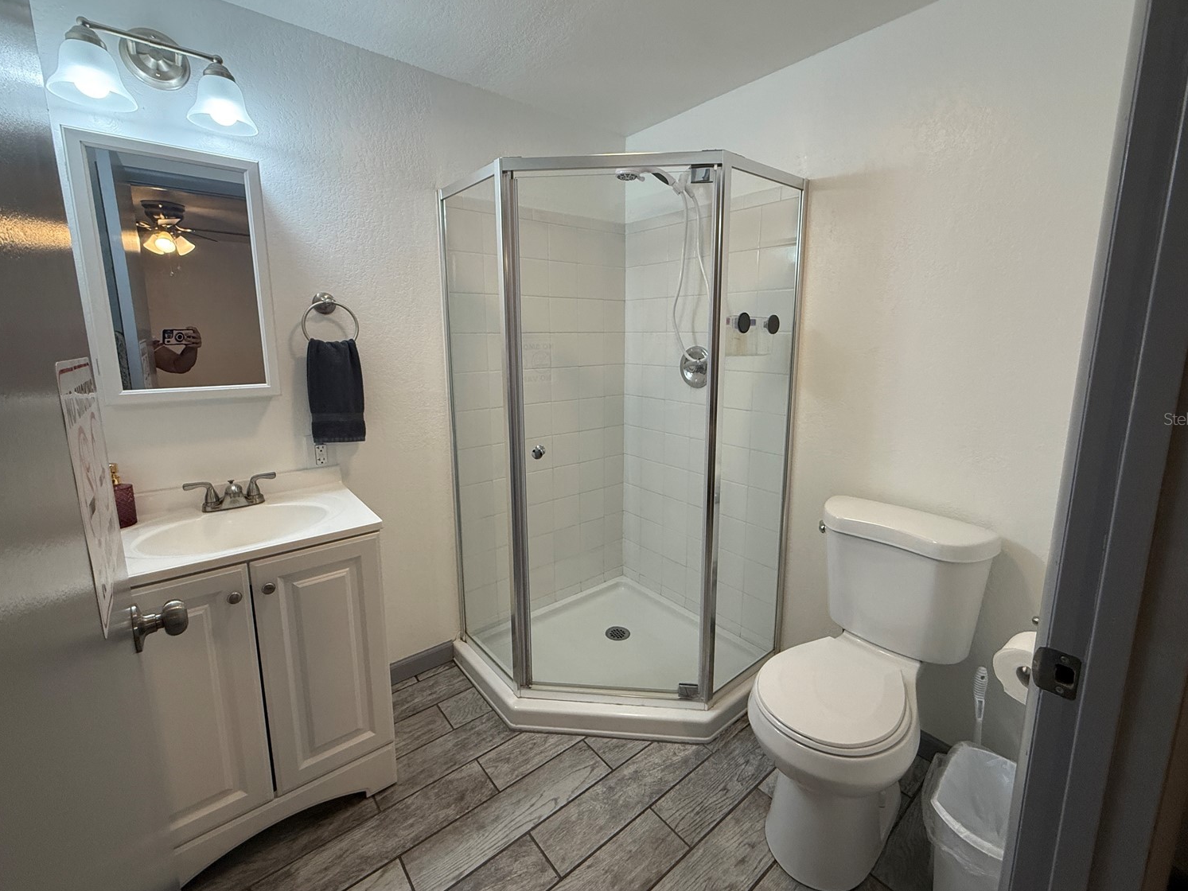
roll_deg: +0.5
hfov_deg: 98.2
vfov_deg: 81.7
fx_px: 515
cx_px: 602
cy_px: 418
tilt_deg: -8.9
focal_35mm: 15
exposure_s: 1/120
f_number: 2.2
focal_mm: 2.22
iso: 250
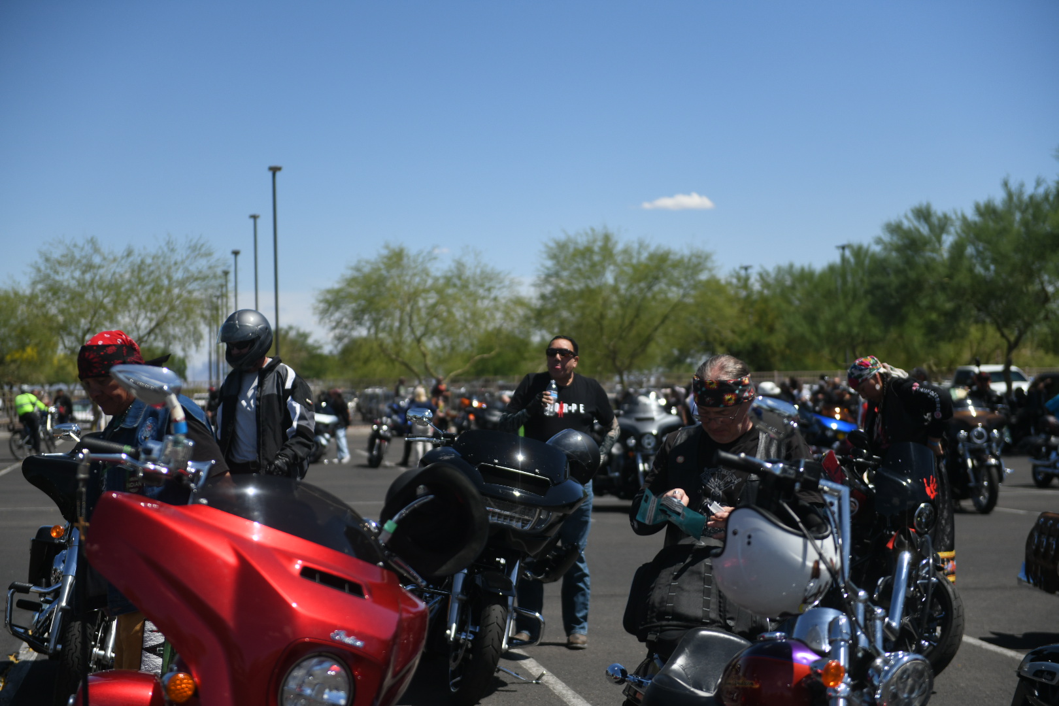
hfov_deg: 28.8
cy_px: 353
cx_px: 530
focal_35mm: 70
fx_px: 2059
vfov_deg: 19.5
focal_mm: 70
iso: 280
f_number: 2.8
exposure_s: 1/8000
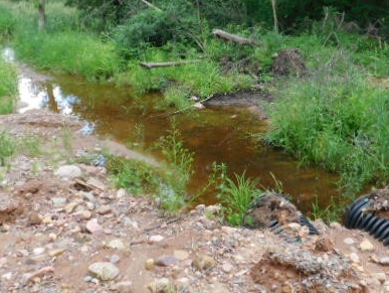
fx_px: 427
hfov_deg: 48.8
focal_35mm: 38
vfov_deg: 37.6
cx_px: 223
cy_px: 115
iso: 125
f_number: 3
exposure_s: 1/160
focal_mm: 4
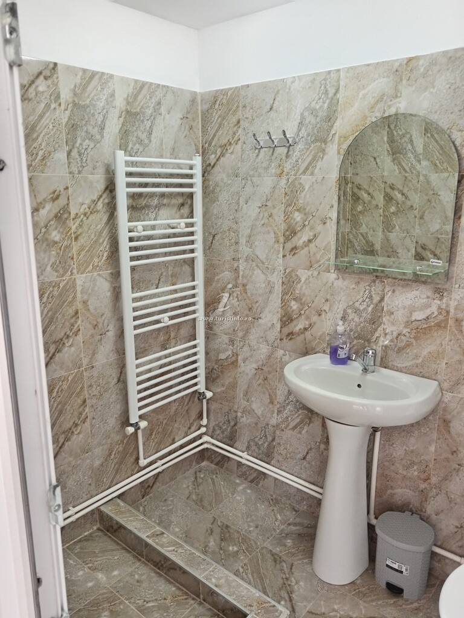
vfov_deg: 65.3
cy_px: 309
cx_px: 232
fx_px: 483
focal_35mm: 27
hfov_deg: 51.4
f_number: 1.9
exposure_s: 1/50
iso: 437
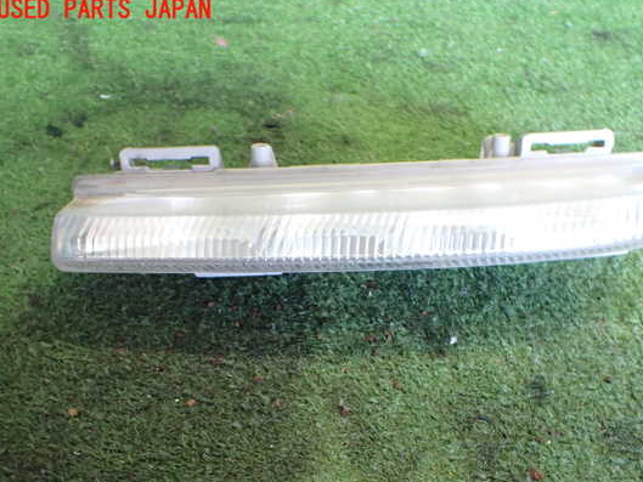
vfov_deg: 41.7
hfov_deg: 53.8
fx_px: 632
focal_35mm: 34
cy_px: 268
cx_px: 355
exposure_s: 1/80
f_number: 2.3
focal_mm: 5.4
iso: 800
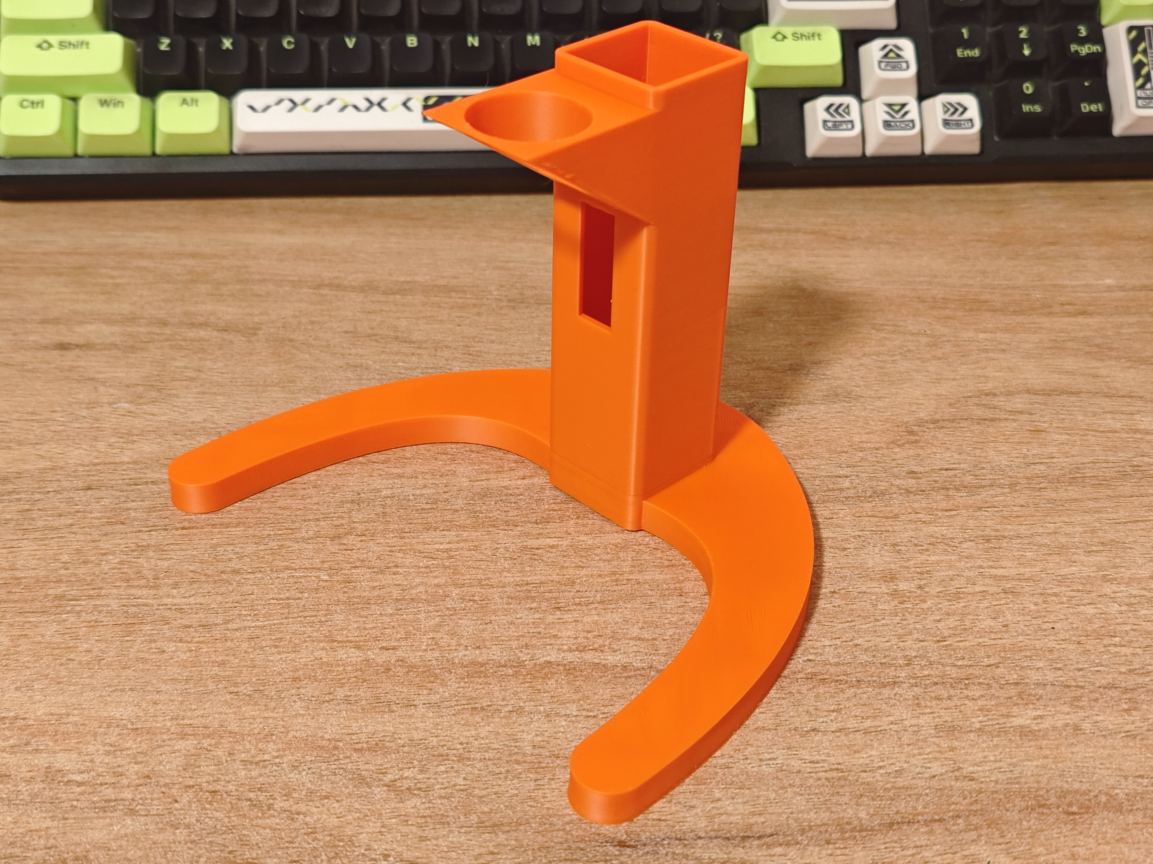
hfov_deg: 40.4
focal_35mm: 47
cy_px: 434
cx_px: 578
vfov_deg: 30.9
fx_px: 1566
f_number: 1.6
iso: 500
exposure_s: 1/50
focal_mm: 6.55
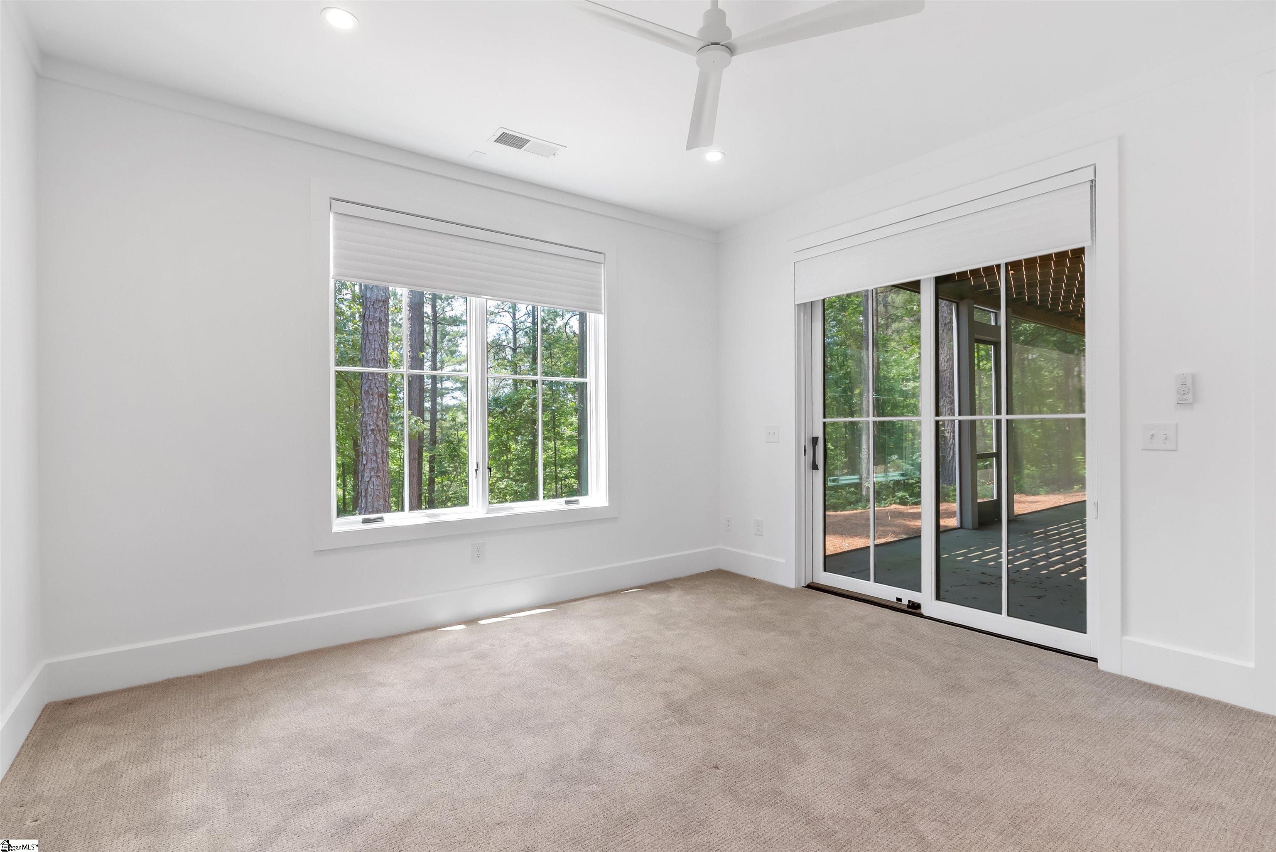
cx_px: 638
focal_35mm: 16
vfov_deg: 73.8
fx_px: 567
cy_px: 426
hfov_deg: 96.7
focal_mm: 16
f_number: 8
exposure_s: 1/20
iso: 100
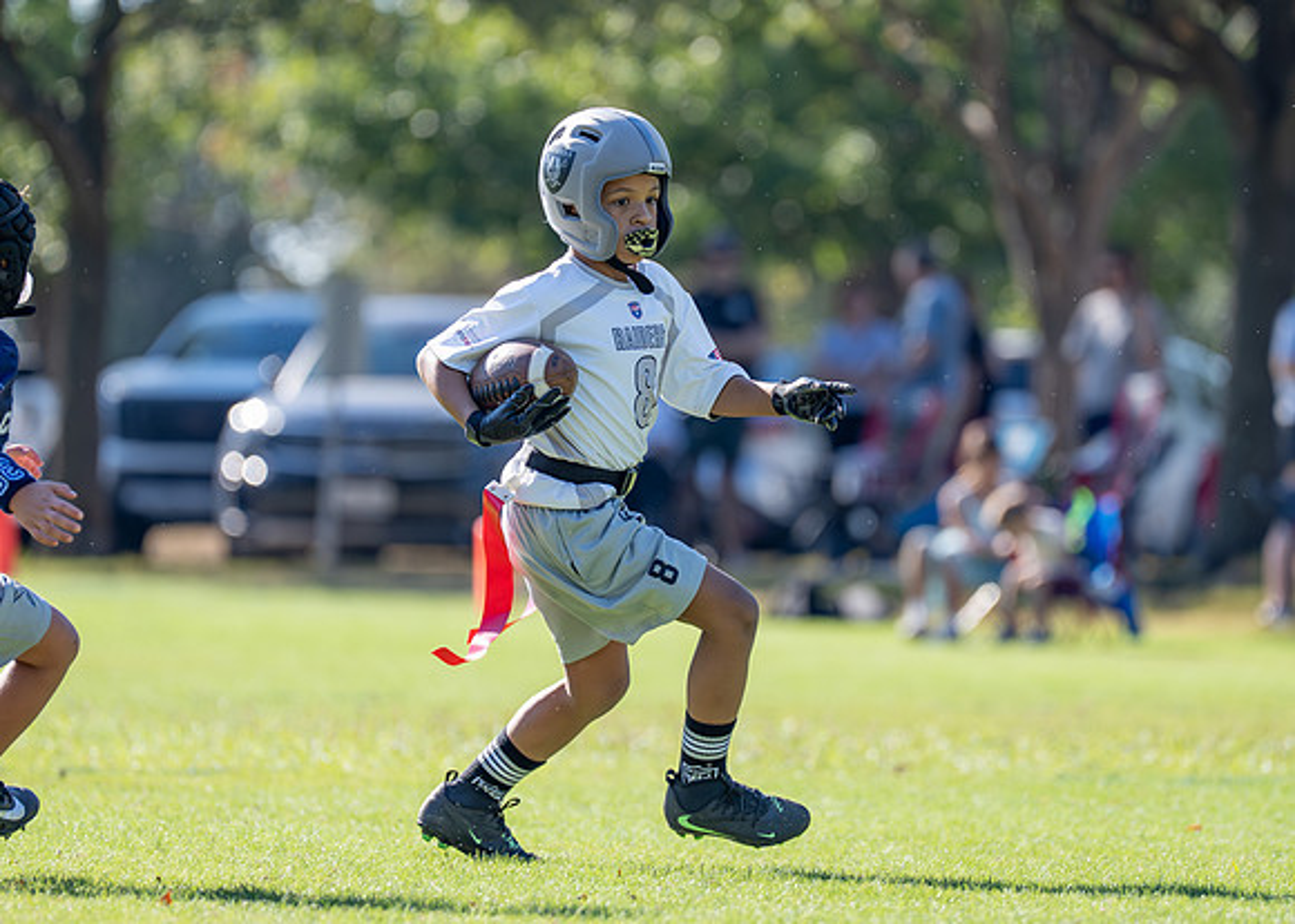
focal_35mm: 359
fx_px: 13190
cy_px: 440
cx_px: 715
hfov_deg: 5.6
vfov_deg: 4.0
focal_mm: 200
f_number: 2.8
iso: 250
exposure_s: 1/2500
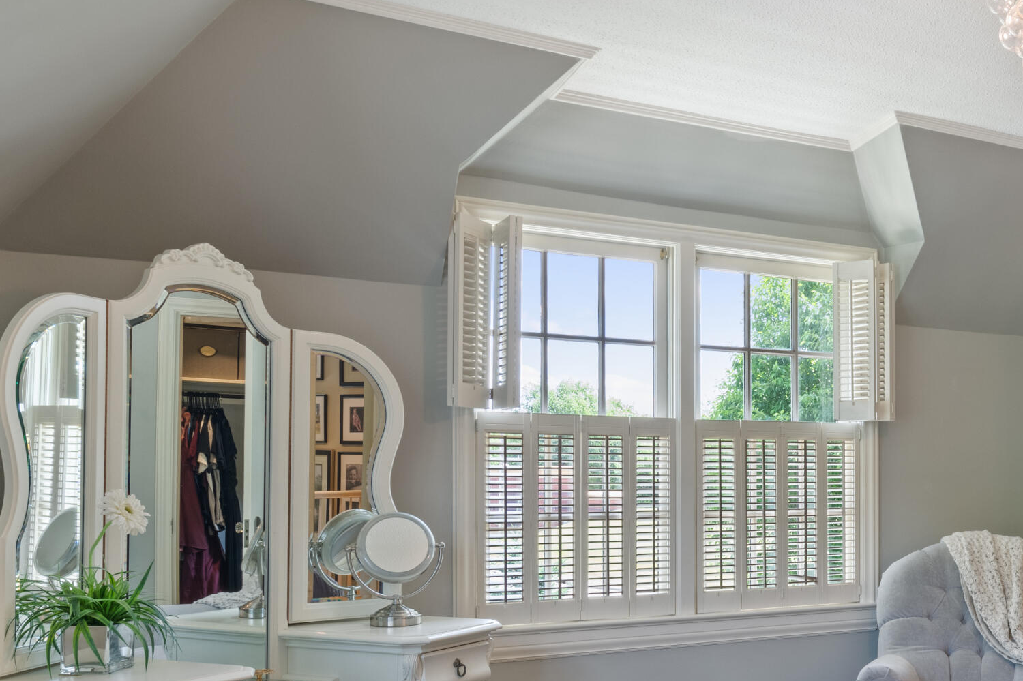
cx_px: 881
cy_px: 455
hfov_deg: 48.6
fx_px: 1023
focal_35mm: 36
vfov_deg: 36.5
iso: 320
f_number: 10
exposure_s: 1
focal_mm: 15
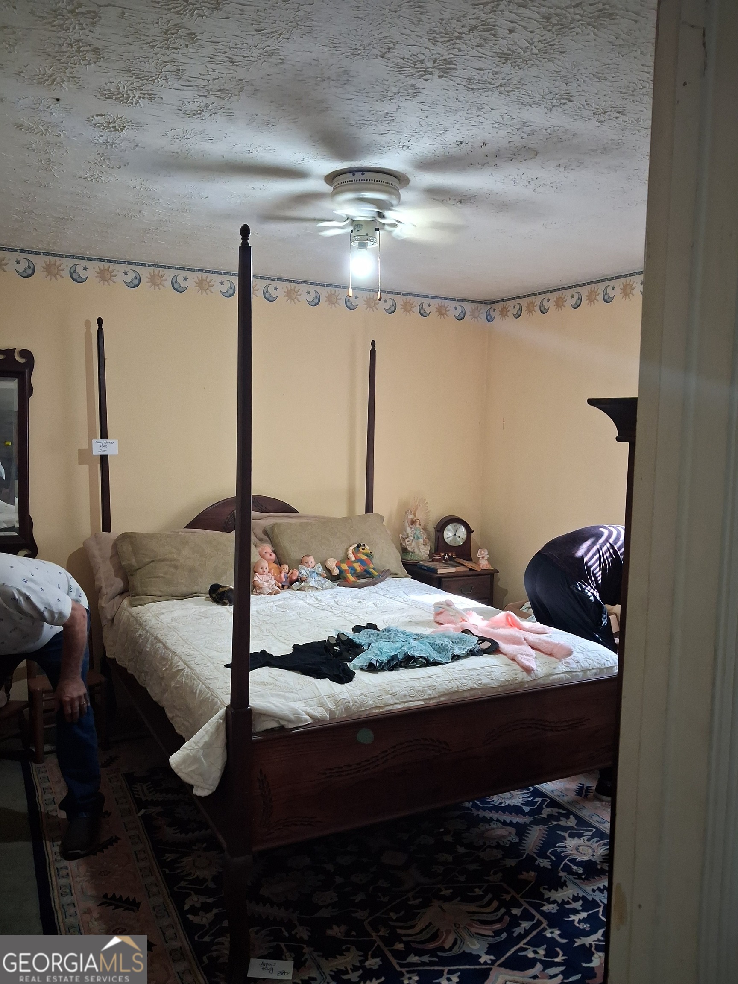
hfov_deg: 51.4
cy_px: 492
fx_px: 768
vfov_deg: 65.3
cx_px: 369
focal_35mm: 27
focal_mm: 4
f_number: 1.8
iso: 500
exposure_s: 1/60
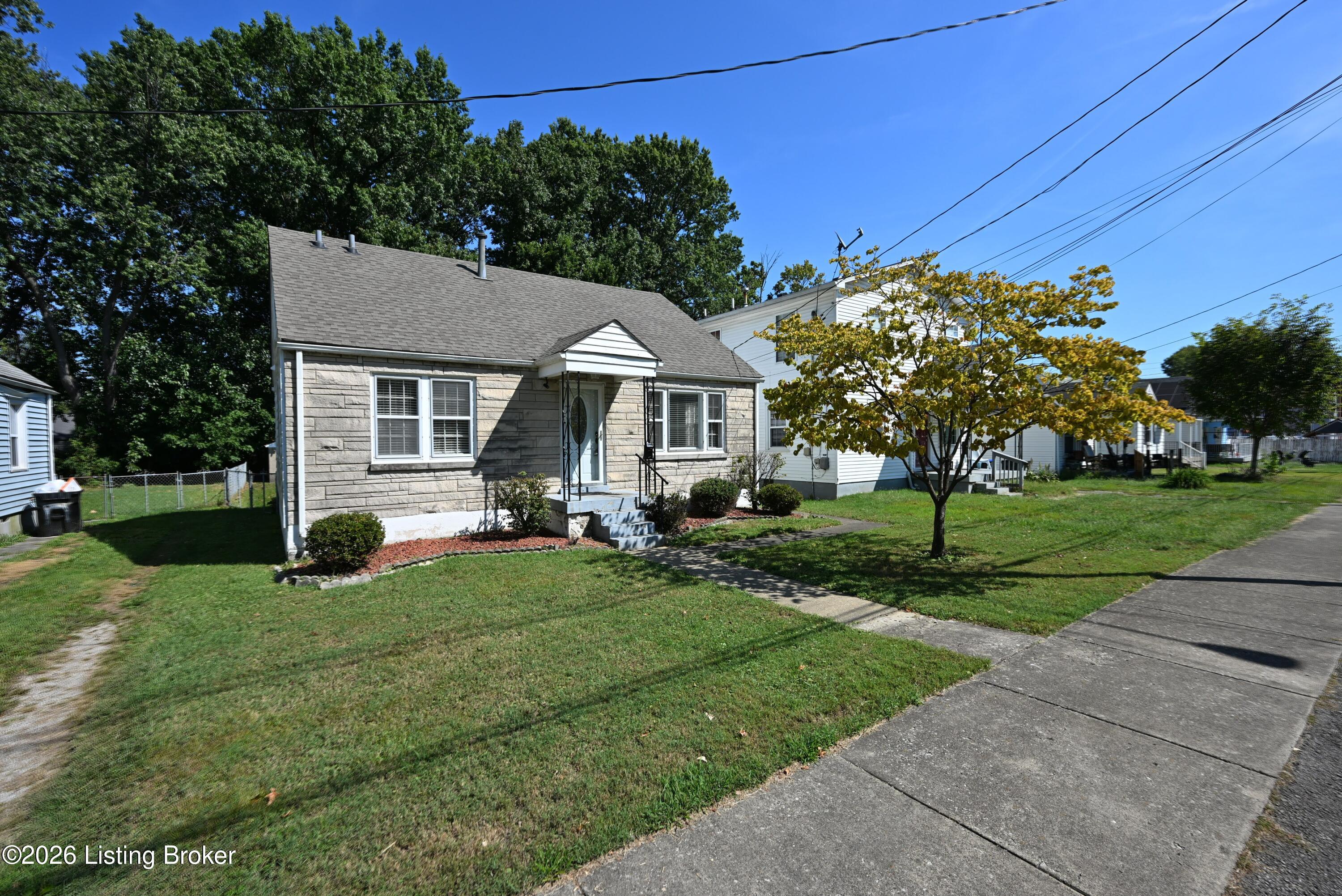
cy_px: 448
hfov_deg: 98.5
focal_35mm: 16
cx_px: 671
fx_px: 578
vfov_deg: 75.6
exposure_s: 1/1000
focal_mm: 15.5
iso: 220
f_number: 6.3
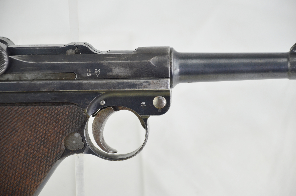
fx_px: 1538
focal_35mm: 188
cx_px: 148
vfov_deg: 7.3
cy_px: 98
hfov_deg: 11.0
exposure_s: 1/250
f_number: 5.6
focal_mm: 125
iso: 640
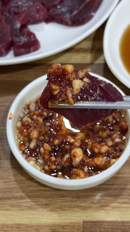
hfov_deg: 21.1
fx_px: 349
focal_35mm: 57
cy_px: 117
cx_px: 65
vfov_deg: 36.6
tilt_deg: -60.2
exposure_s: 1/40
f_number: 1.6
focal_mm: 5.96
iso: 100
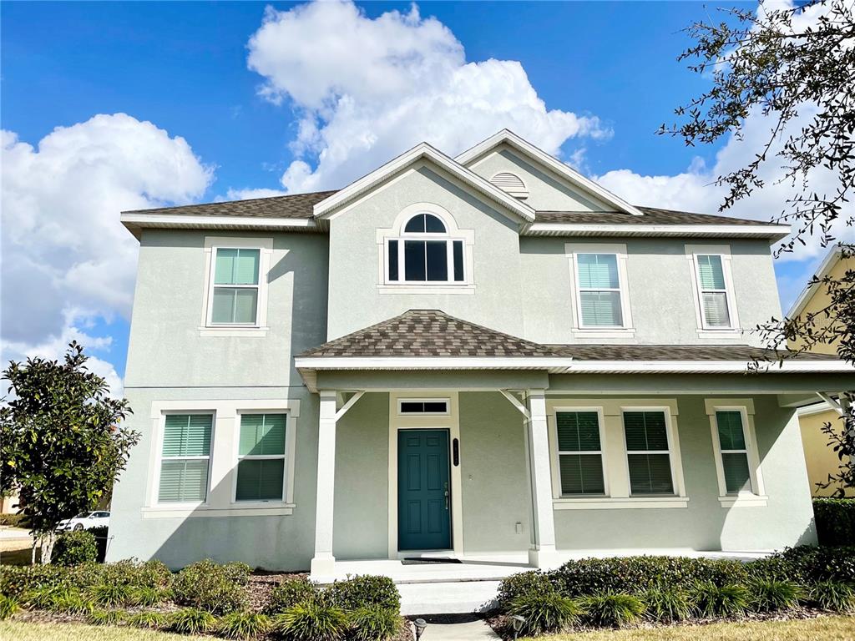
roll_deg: +1.4
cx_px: 428
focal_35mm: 26
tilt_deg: +16.0
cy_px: 320
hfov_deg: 67.3
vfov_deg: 53.1
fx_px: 642
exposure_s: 1/7299
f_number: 1.6
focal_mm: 4.2
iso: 32
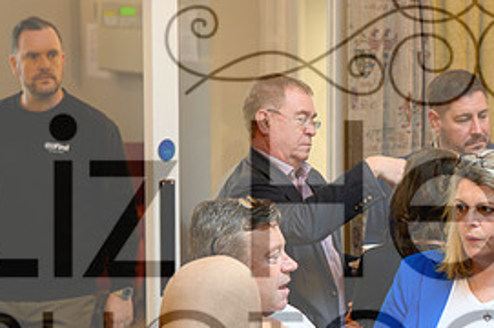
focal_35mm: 163
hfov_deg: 12.5
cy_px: 273
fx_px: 2234
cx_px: 474
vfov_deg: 8.4
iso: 8000
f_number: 4
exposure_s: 1/160
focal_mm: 75
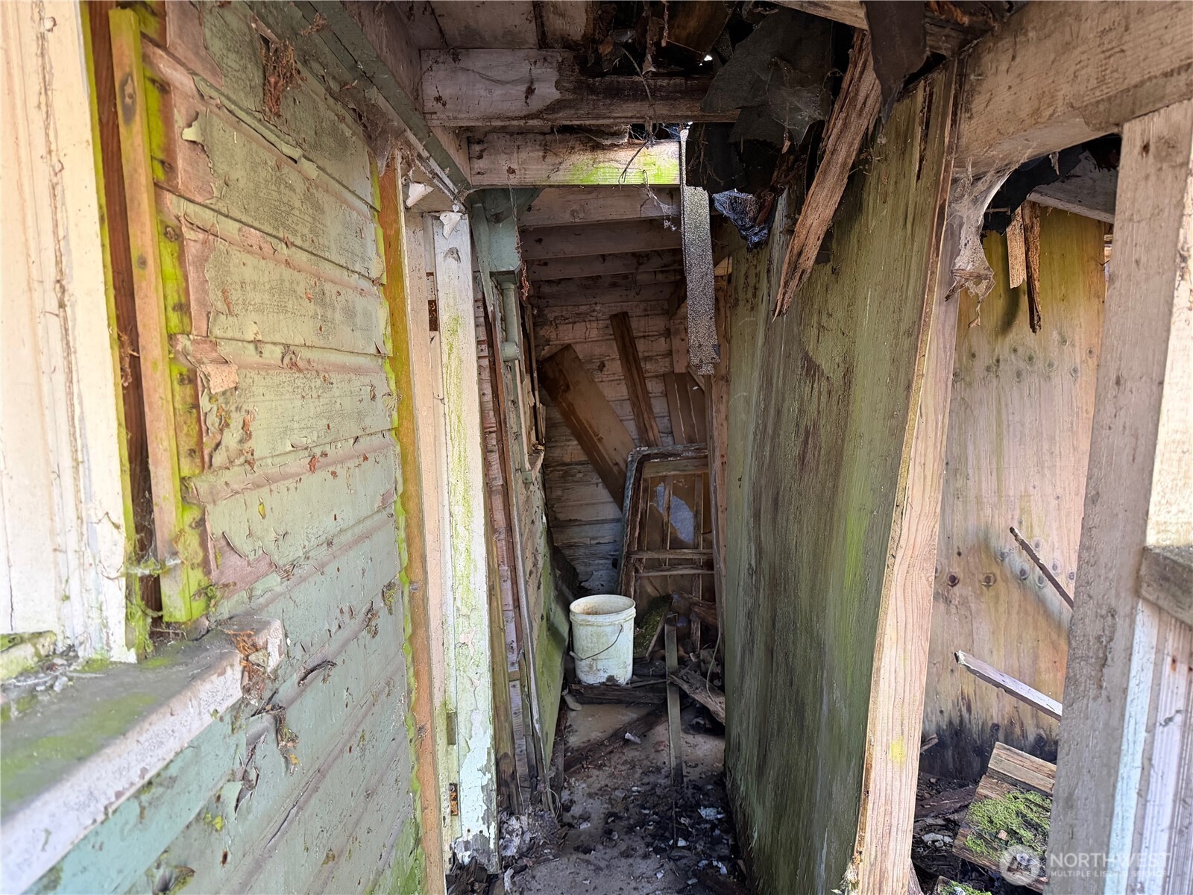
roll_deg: -0.5
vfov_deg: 56.8
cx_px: 596
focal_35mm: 24
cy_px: 448
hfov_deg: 71.6
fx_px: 827
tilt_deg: -8.7
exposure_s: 1/60
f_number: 1.78
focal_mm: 6.76
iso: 400
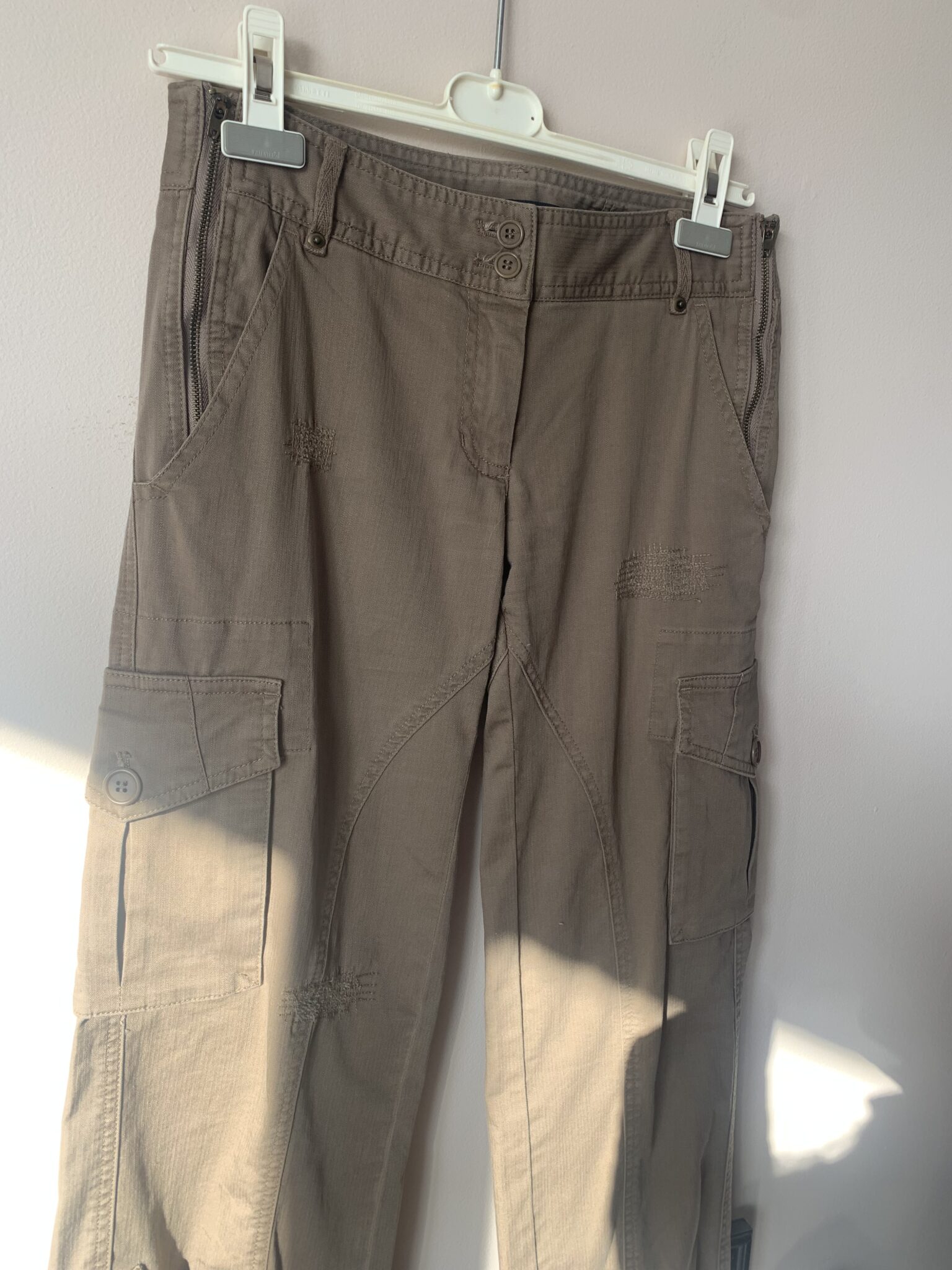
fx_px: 953
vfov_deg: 67.3
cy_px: 635
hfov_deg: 53.1
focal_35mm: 26
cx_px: 476
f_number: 1.8
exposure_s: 1/161
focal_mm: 4.25
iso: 25
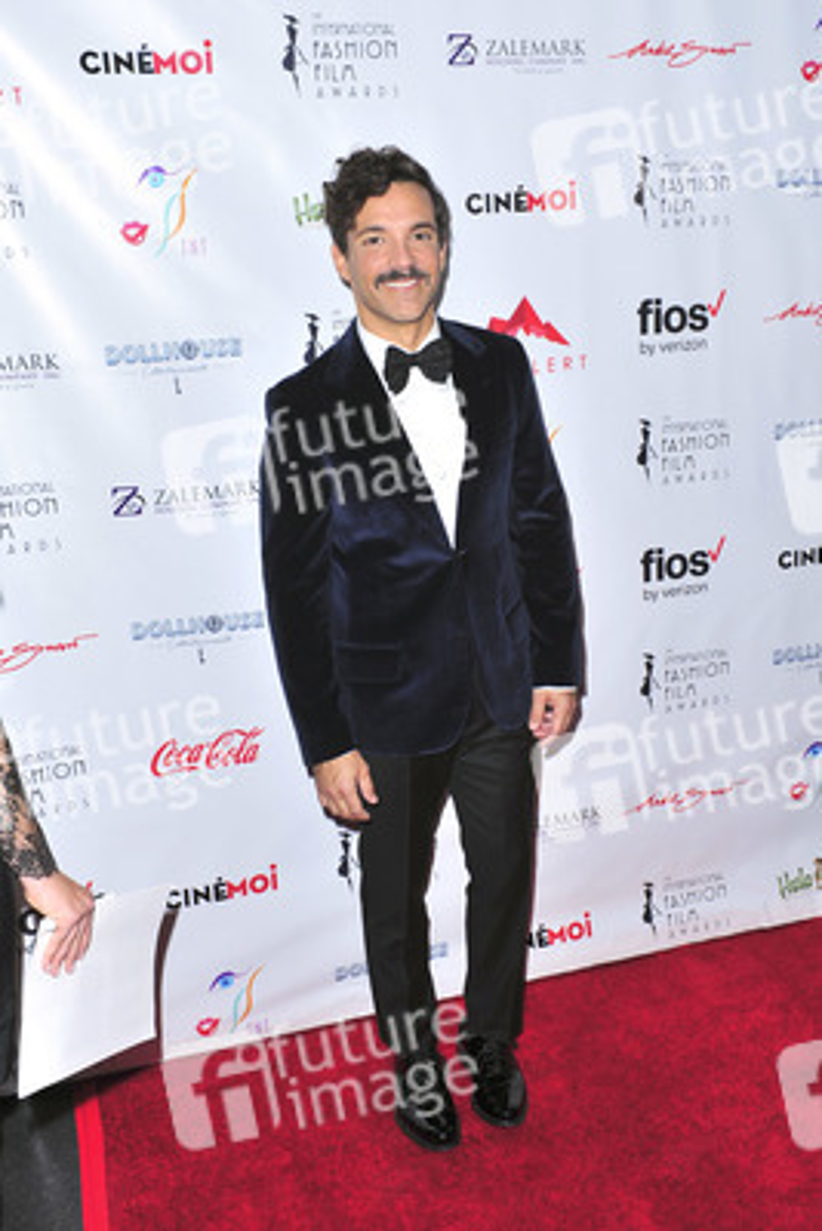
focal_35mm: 32
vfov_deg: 58.7
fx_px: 1095
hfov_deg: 41.1
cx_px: 411
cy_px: 616
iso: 500
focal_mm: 32
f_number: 5.6
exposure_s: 1/320
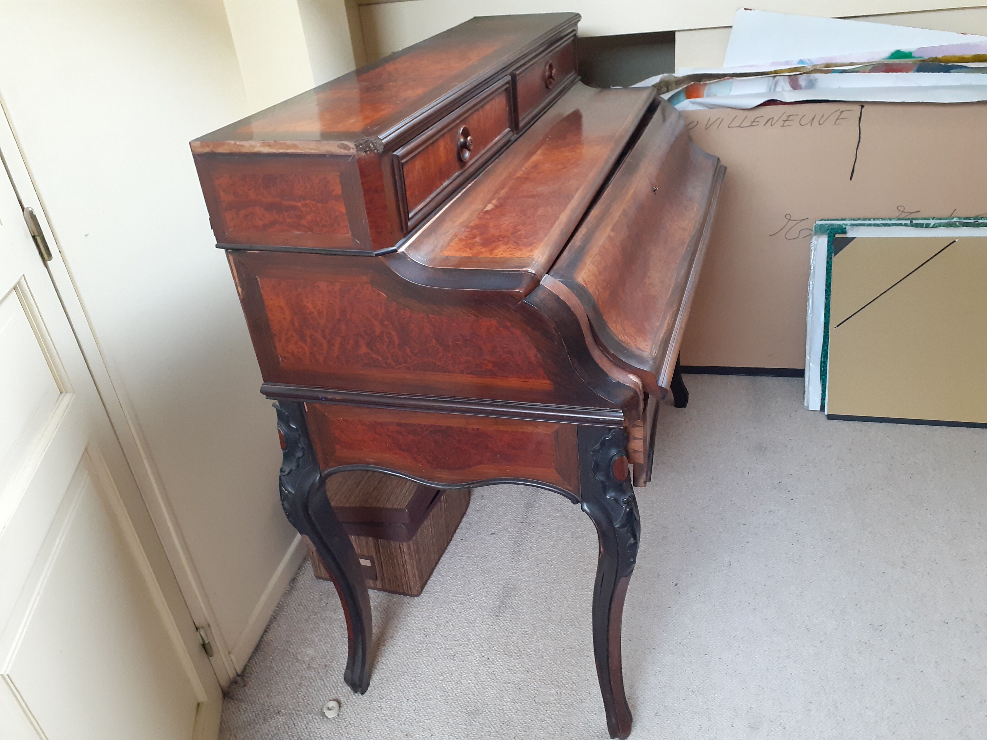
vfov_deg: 51.4
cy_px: 370
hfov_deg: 65.3
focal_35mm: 27
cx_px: 494
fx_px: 770
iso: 200
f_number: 1.9
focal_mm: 3.6
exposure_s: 1/50
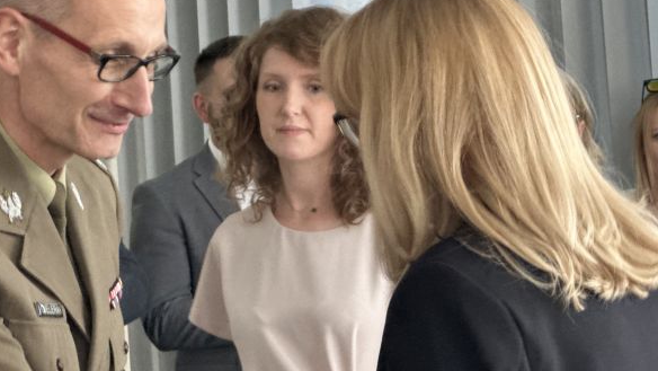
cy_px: 281
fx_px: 2566
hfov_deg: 14.6
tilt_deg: -1.7
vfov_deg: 8.3
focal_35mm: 147
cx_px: 371
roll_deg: +4.3
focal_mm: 9
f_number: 2.8
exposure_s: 1/40
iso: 400
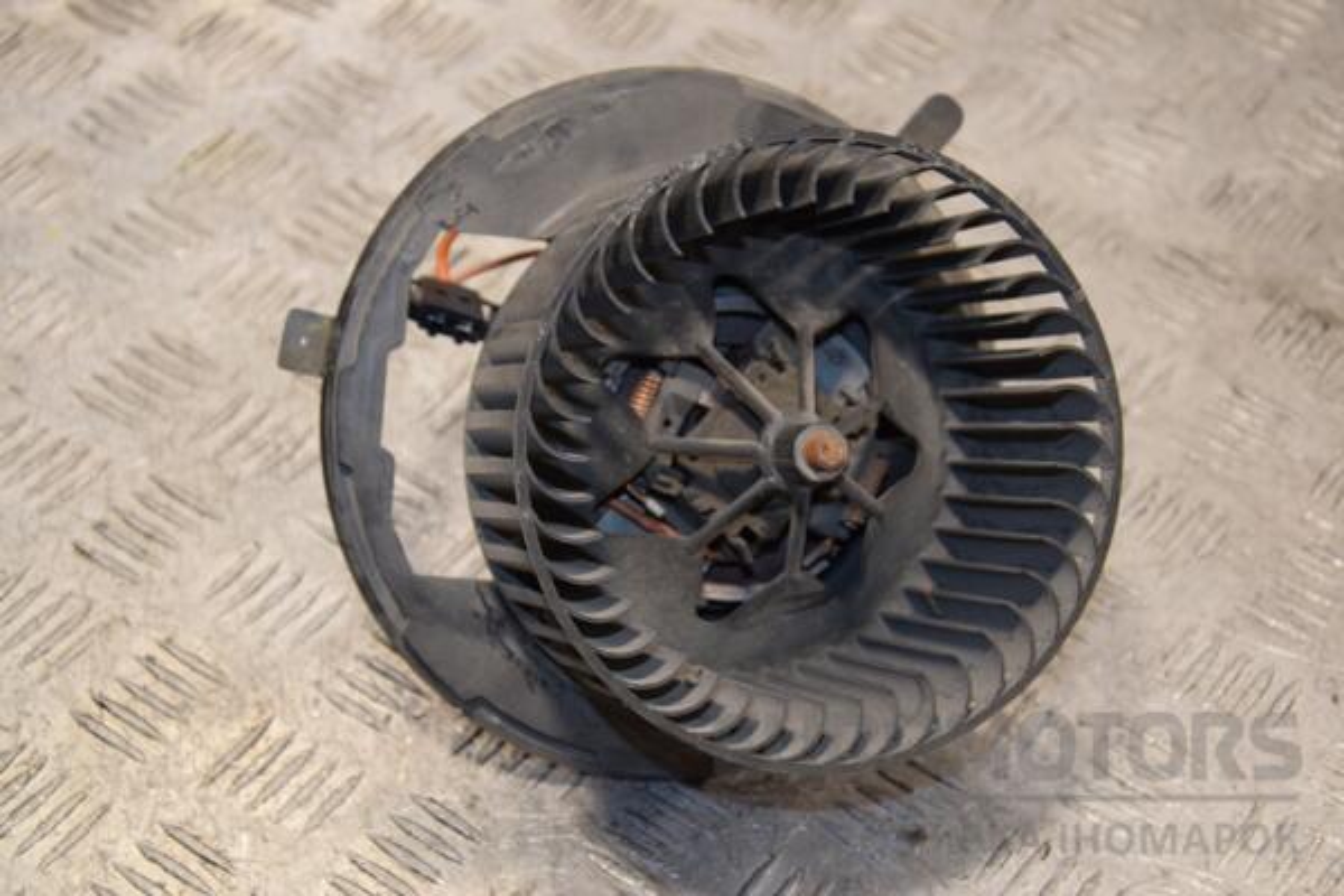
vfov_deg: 17.5
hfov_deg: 26.0
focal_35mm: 78
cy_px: 448
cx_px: 672
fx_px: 2912
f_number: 5
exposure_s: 1/125
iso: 800
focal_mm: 52
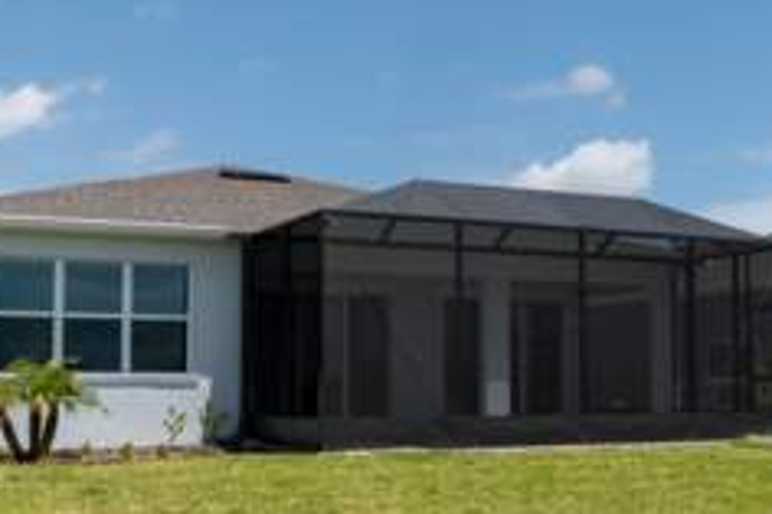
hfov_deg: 36.2
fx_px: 1179
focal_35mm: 55
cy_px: 308
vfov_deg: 24.5
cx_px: 448
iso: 100
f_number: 7.1
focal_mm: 18
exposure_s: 1/800
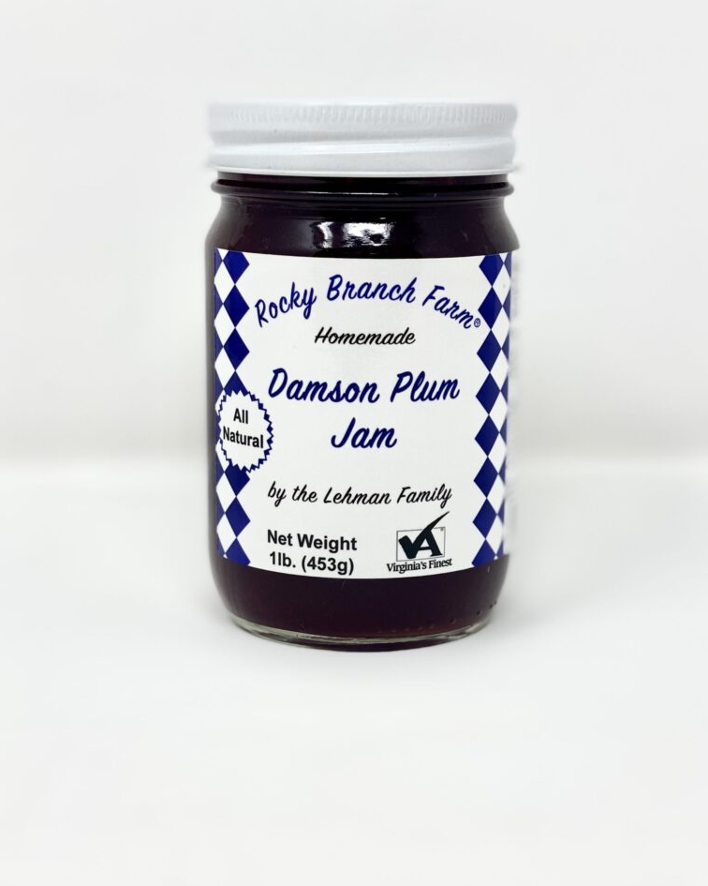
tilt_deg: -12.1
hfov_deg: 27.6
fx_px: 1441
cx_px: 358
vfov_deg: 34.1
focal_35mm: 55
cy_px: 415
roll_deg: -1.1
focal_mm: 6
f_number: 2
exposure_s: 1/120
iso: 32
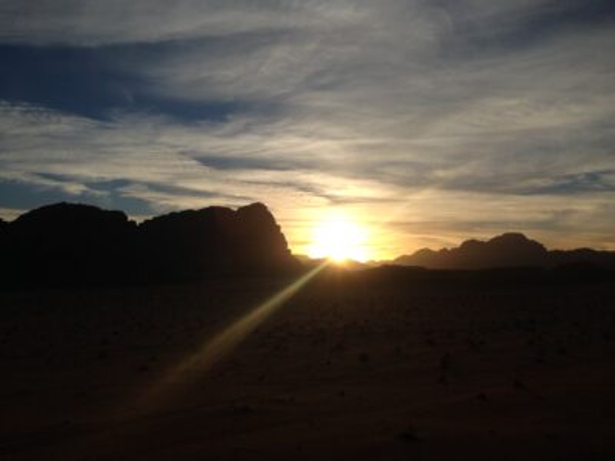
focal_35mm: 33
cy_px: 230
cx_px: 308
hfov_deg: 55.4
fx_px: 586
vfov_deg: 42.9
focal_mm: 4.12
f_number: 2.4
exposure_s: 1/2584
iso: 50
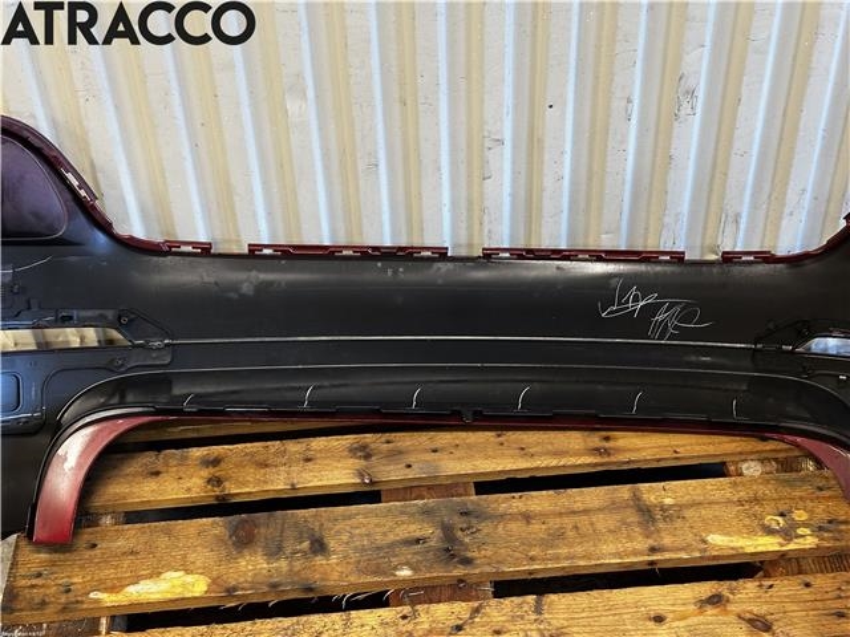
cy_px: 318
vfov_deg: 30.3
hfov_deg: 39.7
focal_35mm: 48
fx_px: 1179
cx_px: 425
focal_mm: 6.86
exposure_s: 1/50
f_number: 1.78
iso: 250
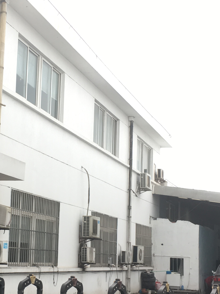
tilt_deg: +7.4
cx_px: 55
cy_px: 176
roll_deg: -3.0
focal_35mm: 66
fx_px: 559
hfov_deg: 22.1
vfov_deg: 29.3
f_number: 2.2
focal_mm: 4.15
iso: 40
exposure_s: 1/100
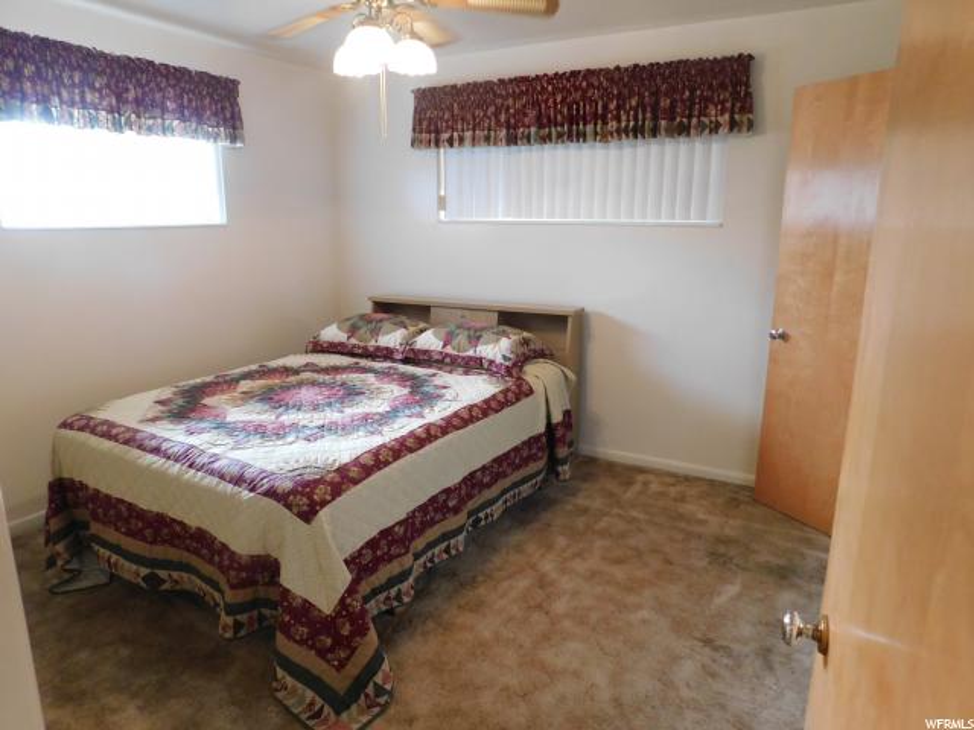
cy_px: 365
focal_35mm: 23
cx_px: 487
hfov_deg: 73.9
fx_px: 647
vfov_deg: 58.9
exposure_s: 1/25
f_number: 3
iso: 400
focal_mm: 4
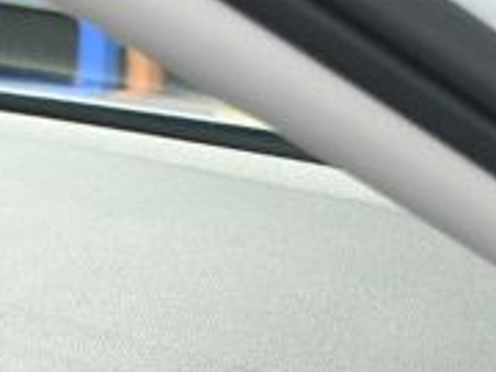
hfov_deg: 8.8
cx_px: -482
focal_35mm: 213
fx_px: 3052
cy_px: 725
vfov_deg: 6.8
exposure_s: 1/160
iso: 100
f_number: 4
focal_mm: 26
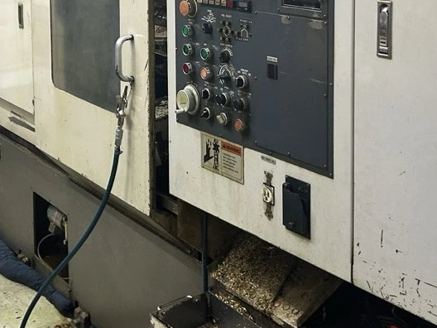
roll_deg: +0.7
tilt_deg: -5.9
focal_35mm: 63
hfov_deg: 30.7
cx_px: 231
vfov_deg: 22.4
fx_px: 795
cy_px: -2
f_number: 1.5
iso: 100
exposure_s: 1/60
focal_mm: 5.7
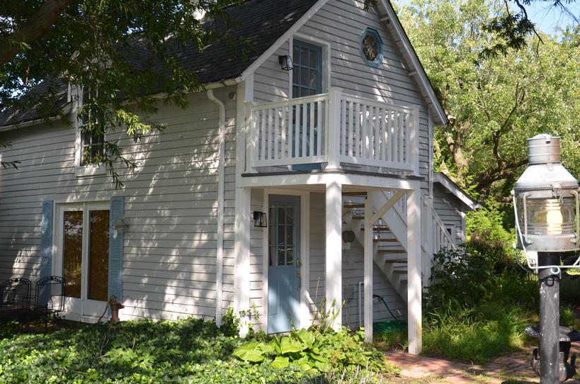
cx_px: 271
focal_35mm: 45
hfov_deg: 43.7
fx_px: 723
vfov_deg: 29.7
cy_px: 169
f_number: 4
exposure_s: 1/250
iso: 100
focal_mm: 24
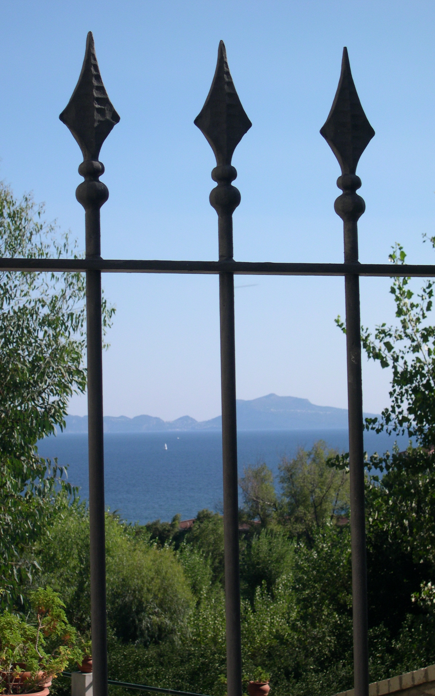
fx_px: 1650
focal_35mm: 87
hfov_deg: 15.0
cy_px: 348
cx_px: 191
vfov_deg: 23.8
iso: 100
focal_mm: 17.4
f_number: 11.2
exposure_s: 1/100
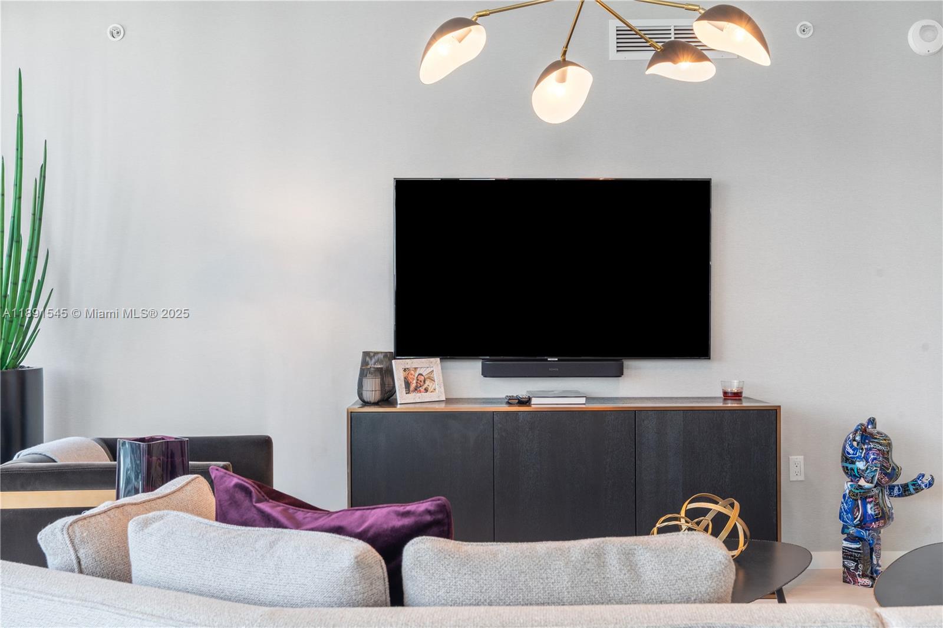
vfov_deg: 37.8
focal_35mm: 35
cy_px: 314
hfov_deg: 54.4
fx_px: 917
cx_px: 472
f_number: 9
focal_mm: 35
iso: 800
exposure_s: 1/6
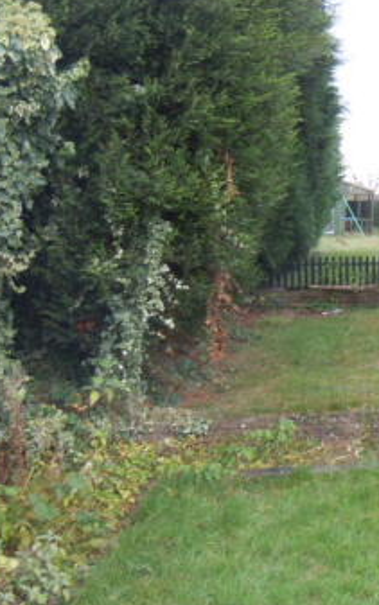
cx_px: 500
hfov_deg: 21.2
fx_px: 908
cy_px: 225
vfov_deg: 36.7
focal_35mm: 55
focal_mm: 5.4
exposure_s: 1/60
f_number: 3.5
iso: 200
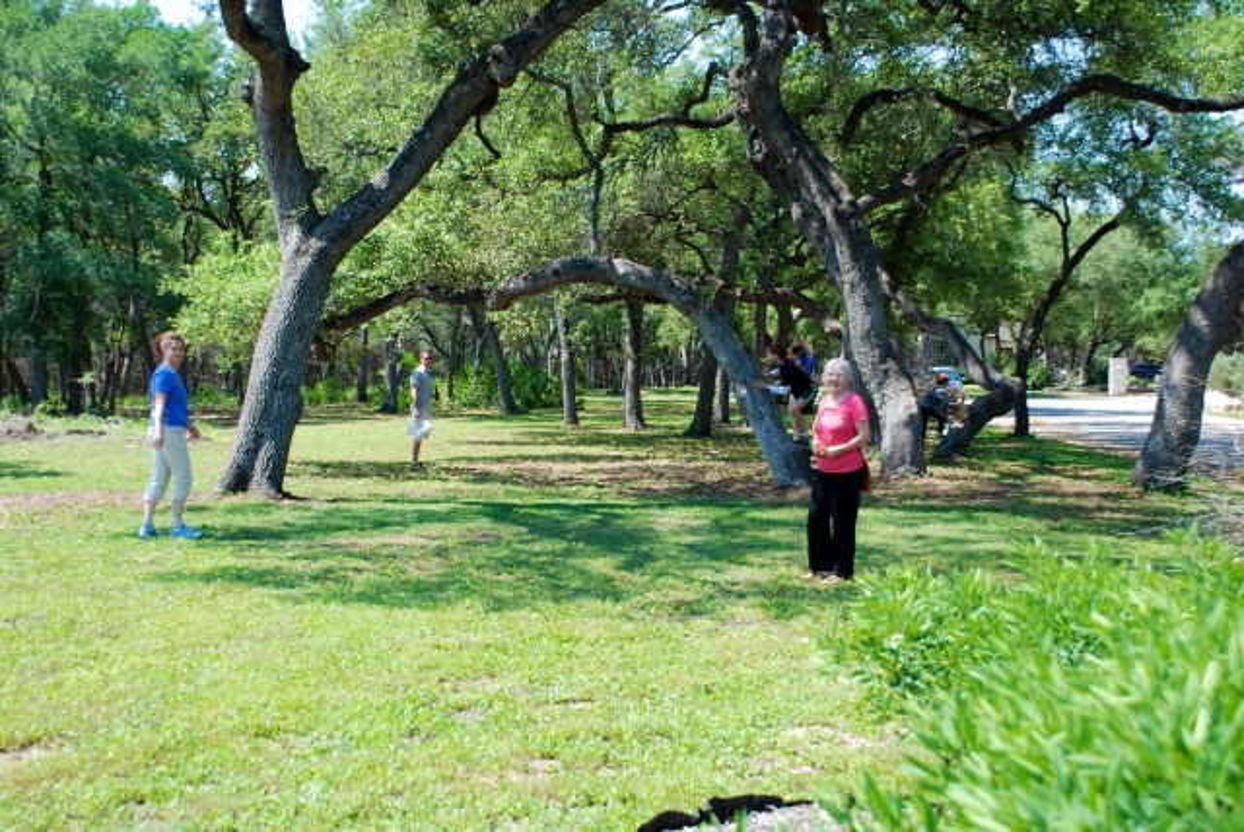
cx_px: 622
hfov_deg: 37.8
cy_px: 416
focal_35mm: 52
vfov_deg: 25.8
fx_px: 1816
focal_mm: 35
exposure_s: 1/125
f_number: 5.6
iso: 100
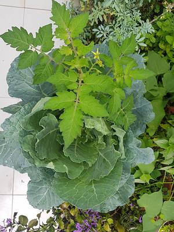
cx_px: 87
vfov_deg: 67.3
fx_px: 174
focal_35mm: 26
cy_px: 116
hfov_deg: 53.1
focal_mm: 4.2
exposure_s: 1/286
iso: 40
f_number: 1.7
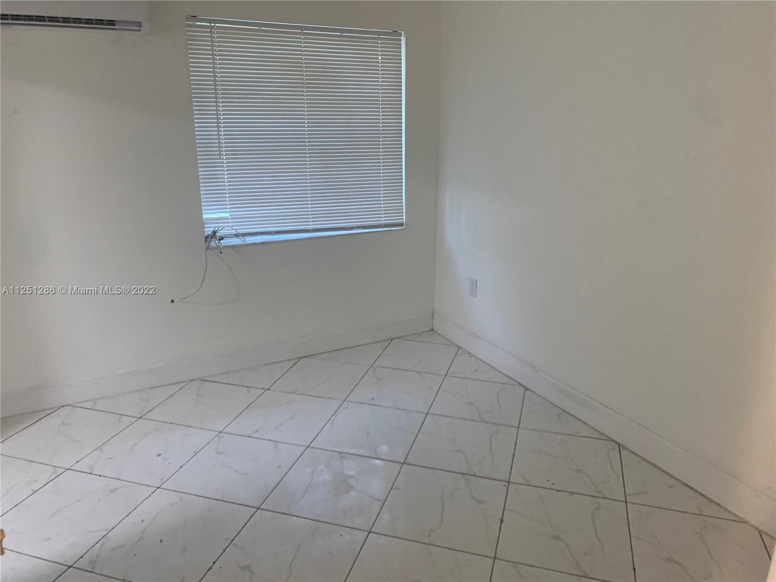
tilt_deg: -16.2
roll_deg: -0.8
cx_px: 388
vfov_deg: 53.1
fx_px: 583
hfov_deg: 67.3
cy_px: 291
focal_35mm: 26
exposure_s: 1/60
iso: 250
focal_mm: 4.25
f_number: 1.8
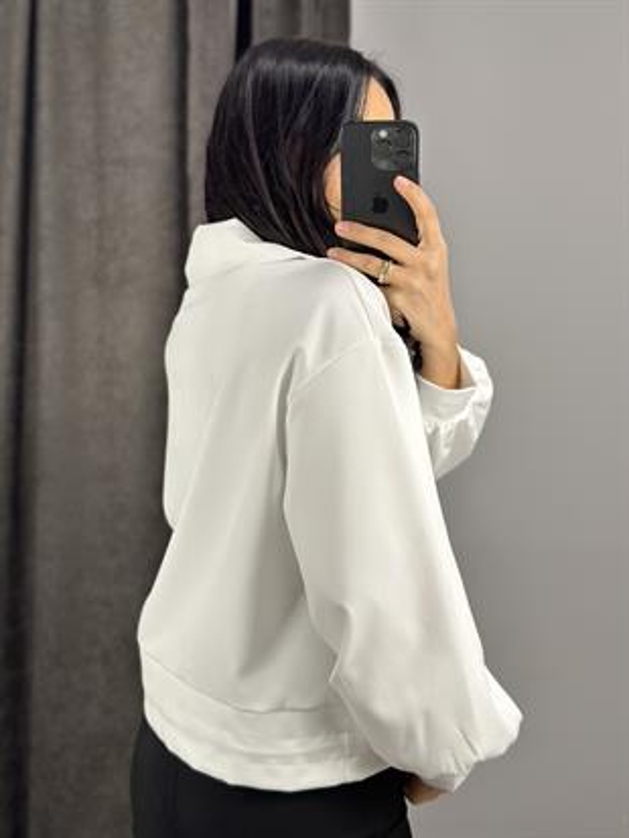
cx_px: 314
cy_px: 419
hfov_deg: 30.3
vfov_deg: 39.6
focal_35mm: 48
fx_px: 1162
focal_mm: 6.86
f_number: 1.78
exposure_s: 1/100
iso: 100
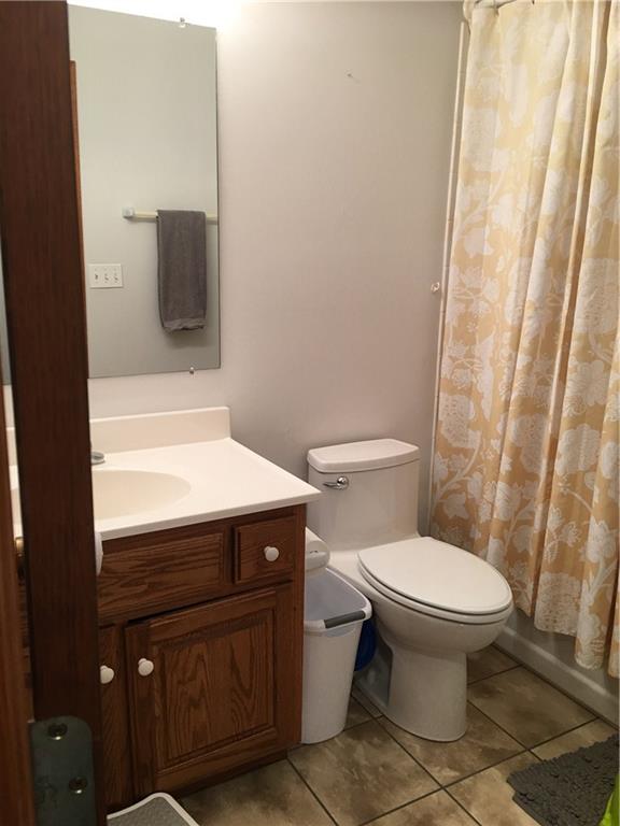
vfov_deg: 61.7
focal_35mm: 29
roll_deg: -1.1
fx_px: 693
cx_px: 310
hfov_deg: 48.2
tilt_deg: -11.5
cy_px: 413
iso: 40
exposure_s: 1/30
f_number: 2.2
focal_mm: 4.15
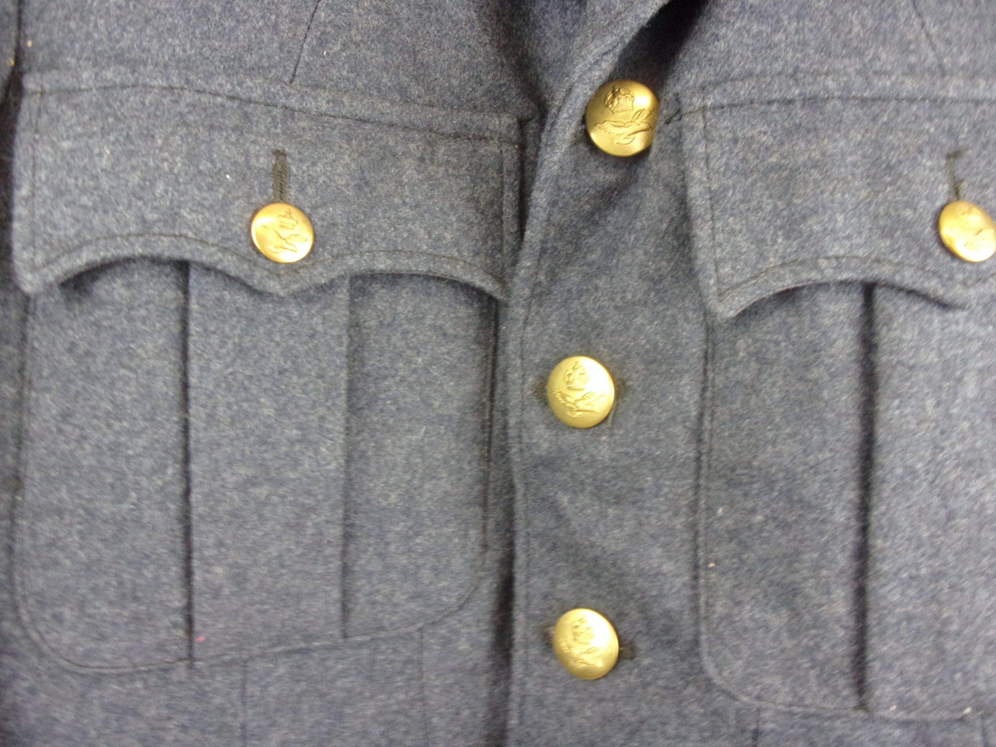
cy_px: 374
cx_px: 498
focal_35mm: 28
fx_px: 806
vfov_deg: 49.7
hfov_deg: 63.4
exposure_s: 1/23
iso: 400
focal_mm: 5.1
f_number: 3.9
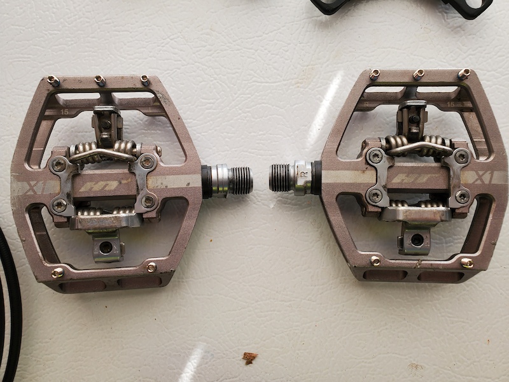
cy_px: 191
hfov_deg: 67.3
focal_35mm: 26
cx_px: 254
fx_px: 382
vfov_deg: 53.1
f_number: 2.4
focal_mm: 4.3
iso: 50
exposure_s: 1/120
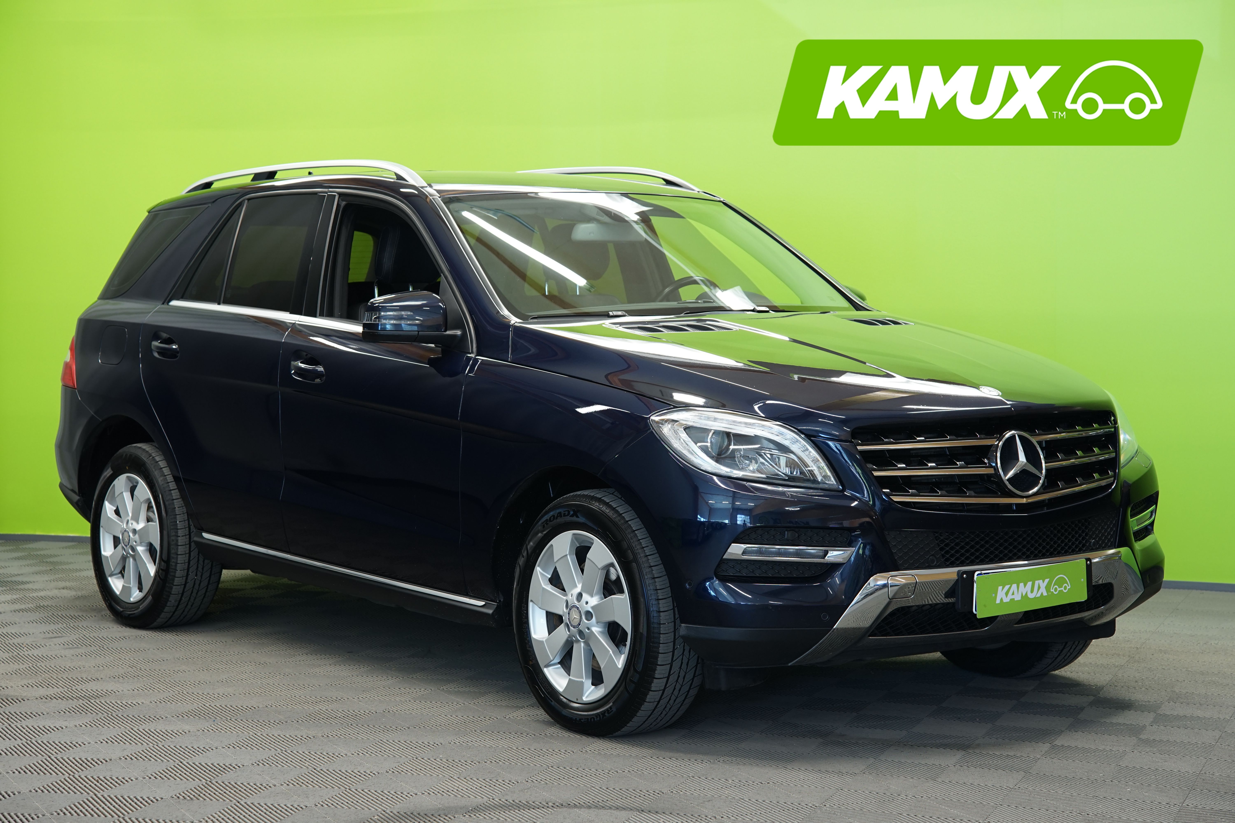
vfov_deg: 19.7
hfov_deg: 29.2
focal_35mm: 69
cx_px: 618
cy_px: 412
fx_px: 2367
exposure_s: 1/15
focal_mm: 69
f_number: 5.6
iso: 500
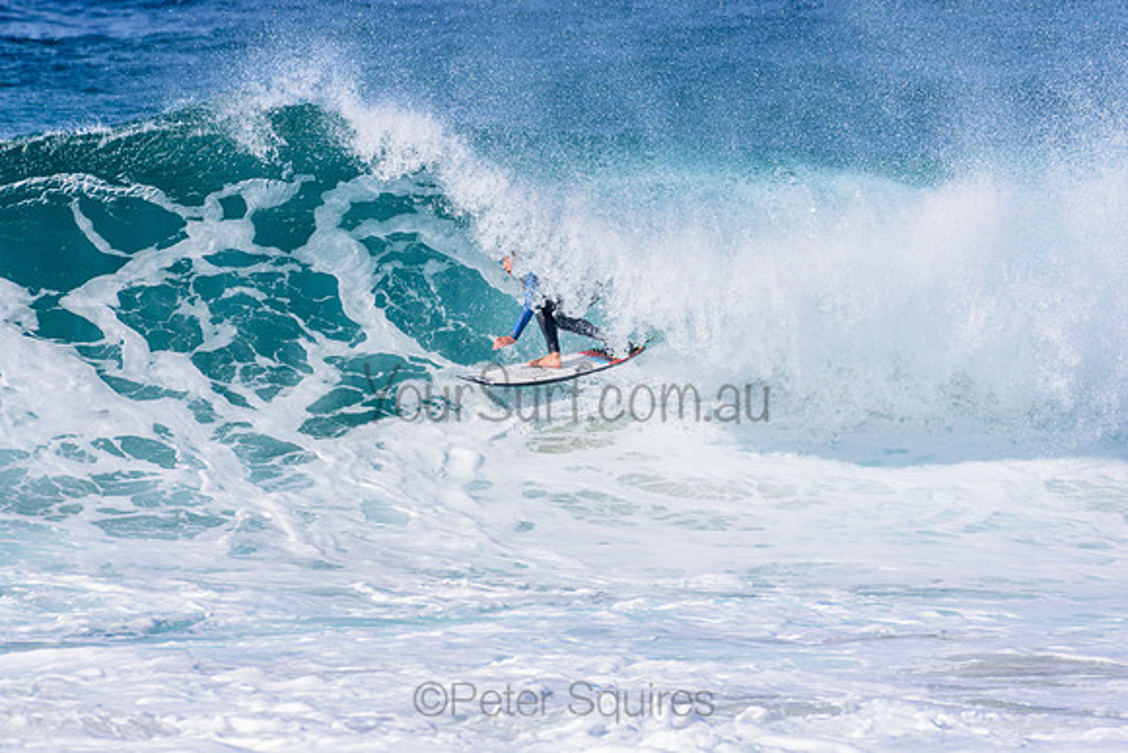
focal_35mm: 750
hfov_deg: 2.7
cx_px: 564
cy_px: 376
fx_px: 23504
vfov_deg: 1.8
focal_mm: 500
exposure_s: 1/2000
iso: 250
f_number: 5.6
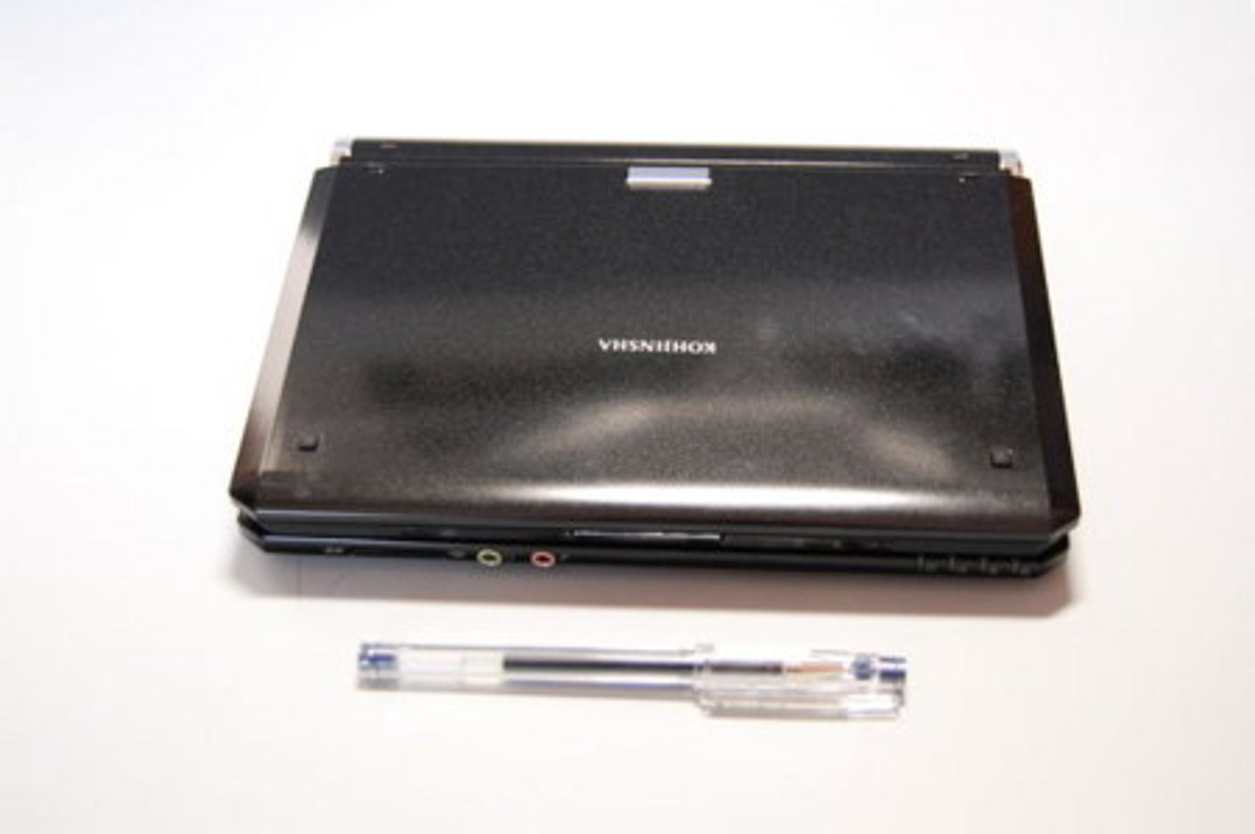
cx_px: 628
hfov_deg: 42.4
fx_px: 1619
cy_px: 417
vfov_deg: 28.9
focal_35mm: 46
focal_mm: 31
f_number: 4.5
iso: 800
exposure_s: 1/25
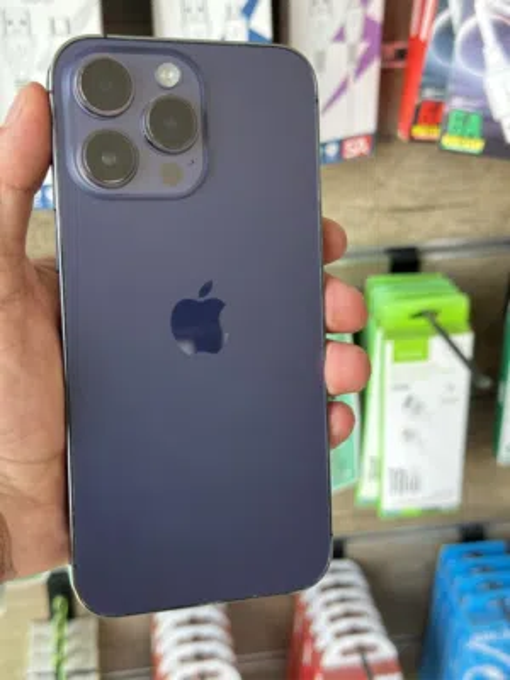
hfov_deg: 30.3
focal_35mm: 48
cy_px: 340
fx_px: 943
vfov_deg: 39.7
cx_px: 255
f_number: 1.78
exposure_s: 1/146
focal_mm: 6.86
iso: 50
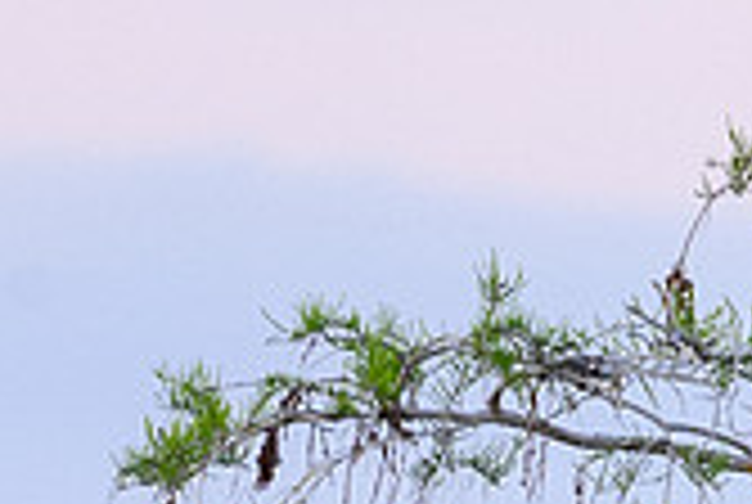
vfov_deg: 0.4
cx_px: 850
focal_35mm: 3807
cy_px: 266
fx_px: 79665
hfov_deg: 0.5
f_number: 5.6
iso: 1250
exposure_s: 1/100
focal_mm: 400
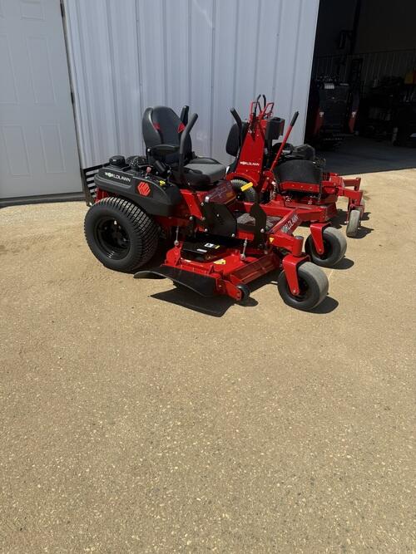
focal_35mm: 24
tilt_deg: -24.7
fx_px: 385
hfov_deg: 56.8
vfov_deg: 71.6
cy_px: 277
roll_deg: -1.9
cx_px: 208
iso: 80
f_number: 1.78
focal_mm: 6.76
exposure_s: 1/5714
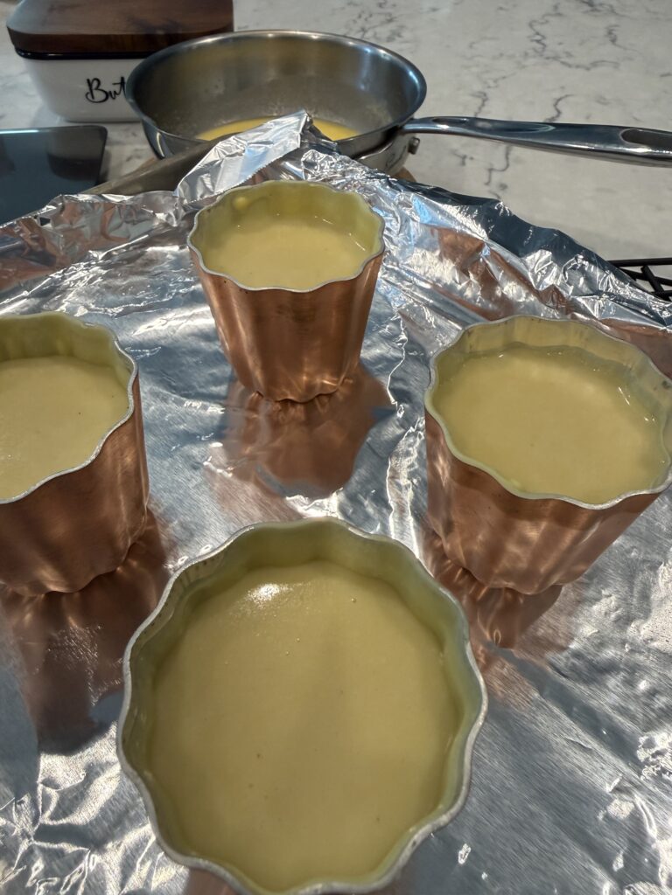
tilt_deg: -45.1
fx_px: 621
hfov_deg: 56.8
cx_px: 336
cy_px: 448
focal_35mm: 24
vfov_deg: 71.6
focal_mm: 2.22
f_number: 2.2
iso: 250
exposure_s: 1/120
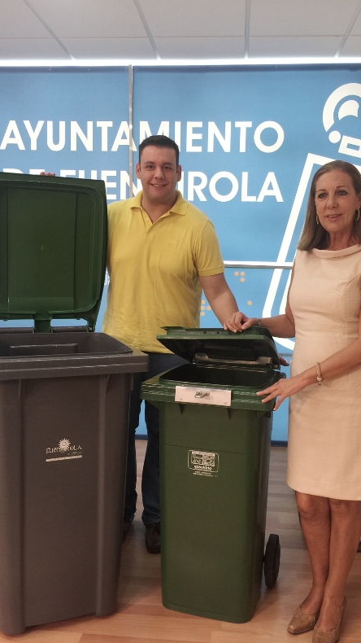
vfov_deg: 61.0
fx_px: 545
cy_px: 323
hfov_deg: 36.6
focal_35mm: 32
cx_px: 194
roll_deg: -1.8
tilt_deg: -5.7
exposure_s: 1/33
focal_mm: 4.15
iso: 32
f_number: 2.2
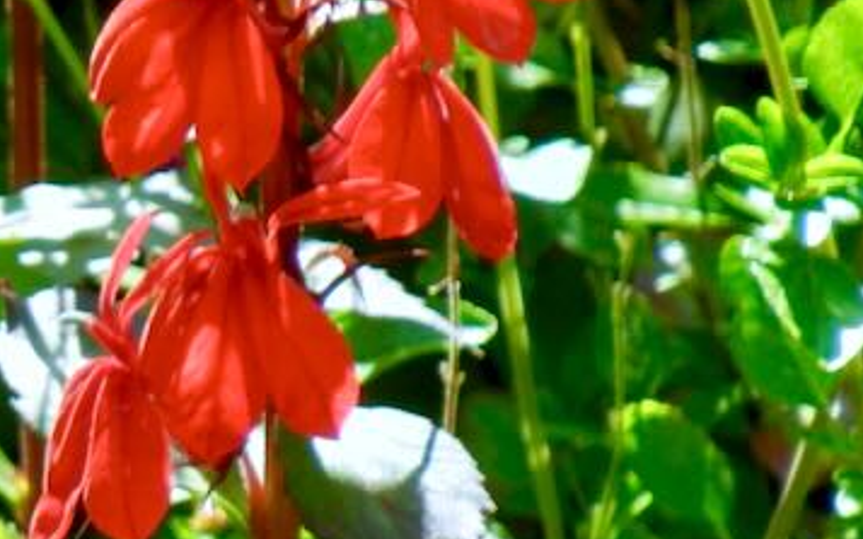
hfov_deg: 2.3
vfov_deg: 1.4
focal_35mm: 913
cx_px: -314
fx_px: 21470
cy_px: 433
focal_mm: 54
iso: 160
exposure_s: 1/148
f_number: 5.6
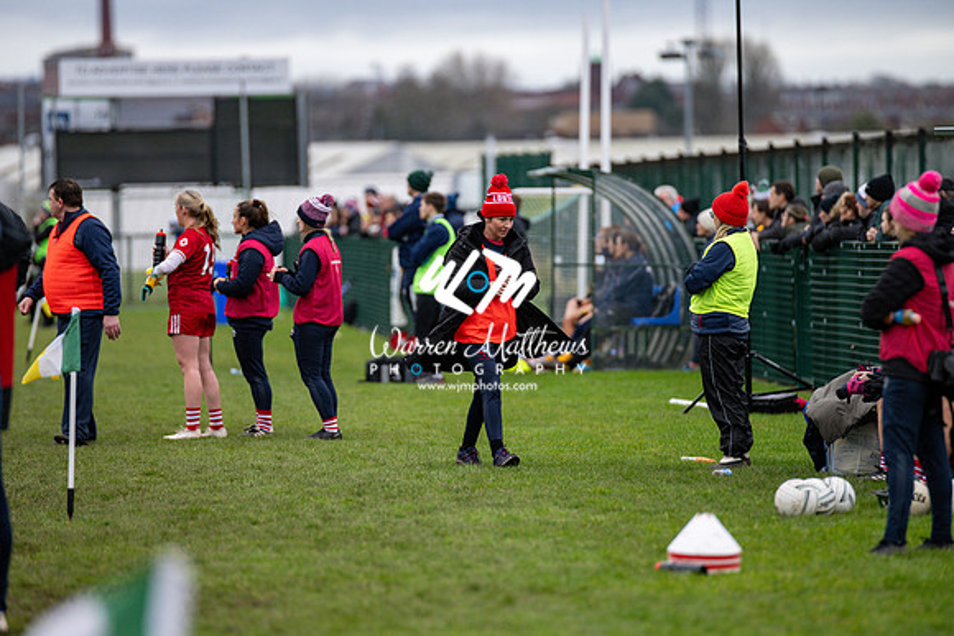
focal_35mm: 300
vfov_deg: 4.6
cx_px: 477
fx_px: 7951
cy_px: 318
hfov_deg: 6.9
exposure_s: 1/640
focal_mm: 300
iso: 900
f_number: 2.8
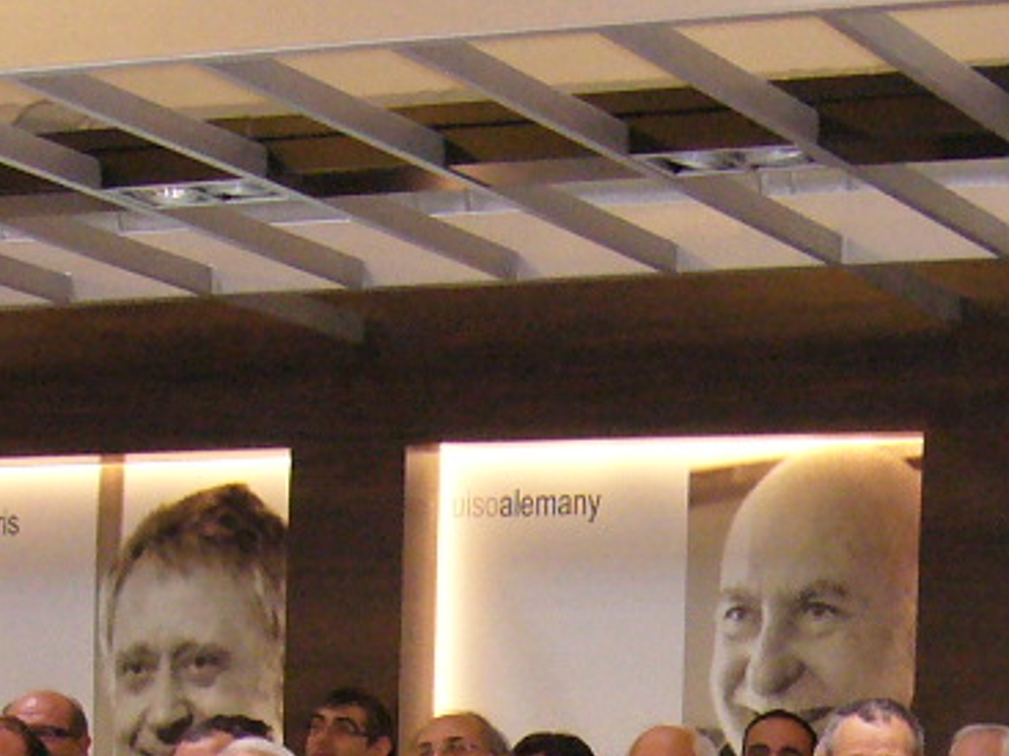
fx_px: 3555
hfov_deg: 16.0
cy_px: 1240
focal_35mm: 122
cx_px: 899
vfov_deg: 11.5
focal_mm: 5.8
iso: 250
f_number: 2.8
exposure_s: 1/60
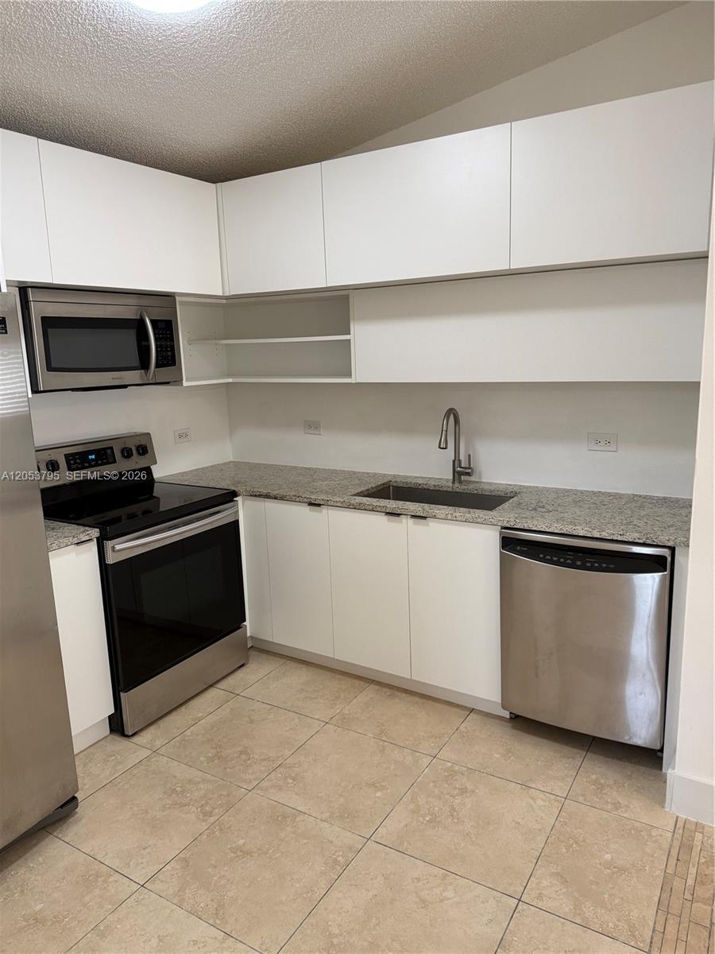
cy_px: 477
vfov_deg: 71.6
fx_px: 661
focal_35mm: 24
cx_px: 358
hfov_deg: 56.8
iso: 200
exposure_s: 1/120
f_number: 1.78
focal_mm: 6.76
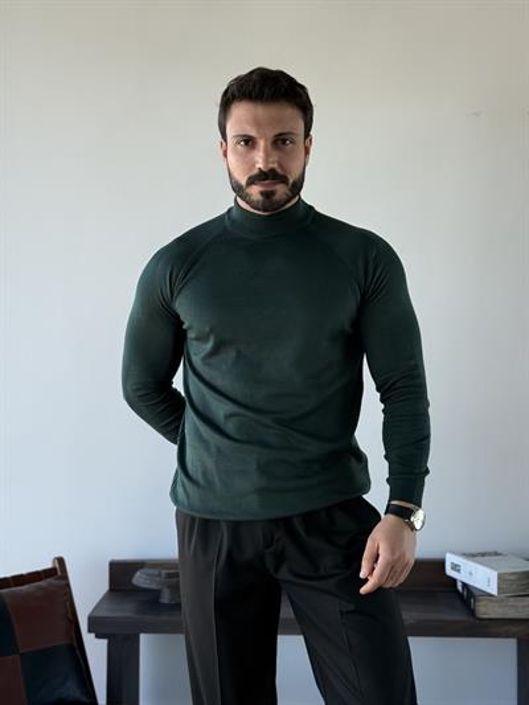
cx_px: 264
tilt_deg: +0.0
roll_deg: -0.1
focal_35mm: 48
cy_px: 352
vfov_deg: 39.6
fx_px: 978
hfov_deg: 30.3
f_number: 1.78
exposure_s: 1/270
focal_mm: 6.76
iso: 80
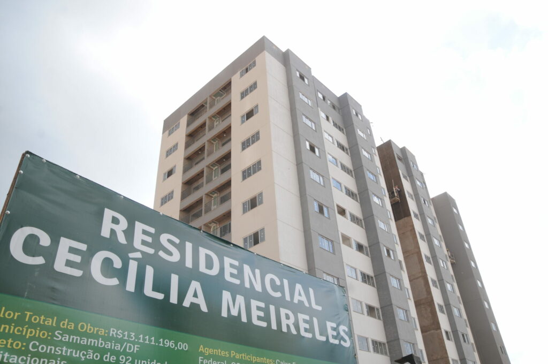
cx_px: 274
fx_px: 410
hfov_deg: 67.4
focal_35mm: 27
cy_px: 182
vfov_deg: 47.8
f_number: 5.6
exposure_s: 1/250
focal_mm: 18
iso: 200
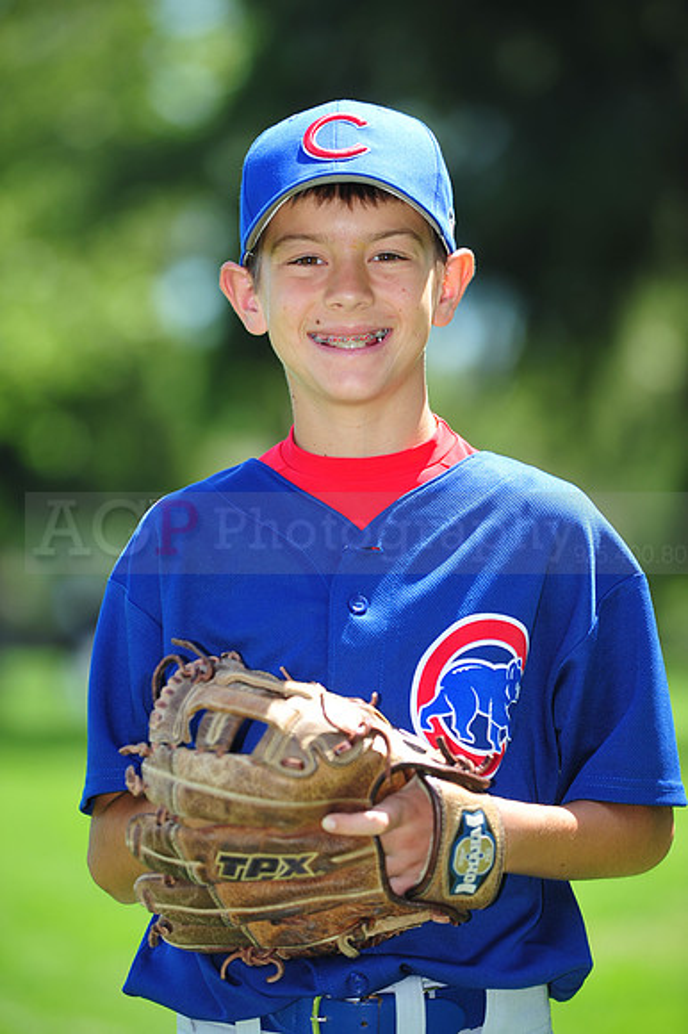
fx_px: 5740
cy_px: 517
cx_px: 344
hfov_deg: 6.9
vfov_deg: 10.3
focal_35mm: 200
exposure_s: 1/500
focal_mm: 200
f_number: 4.5
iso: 200
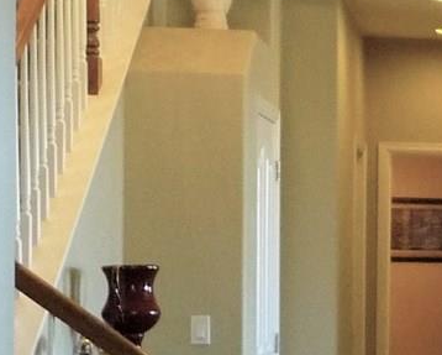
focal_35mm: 122
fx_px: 1597
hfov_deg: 13.1
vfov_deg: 12.6
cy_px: 267
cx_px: 952
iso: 400
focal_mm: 4.7
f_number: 3.3
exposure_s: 1/30
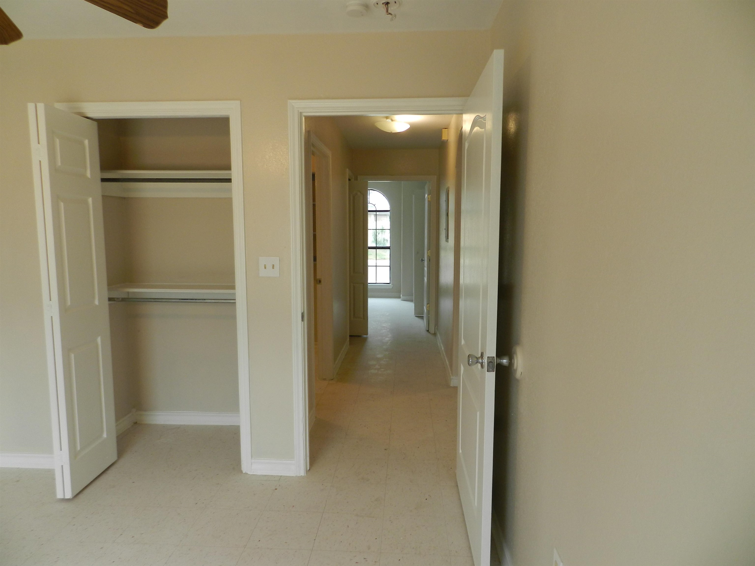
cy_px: 283
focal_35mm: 23
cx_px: 378
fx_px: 502
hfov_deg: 73.9
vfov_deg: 58.9
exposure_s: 1/60
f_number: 3.4
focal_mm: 4
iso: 160
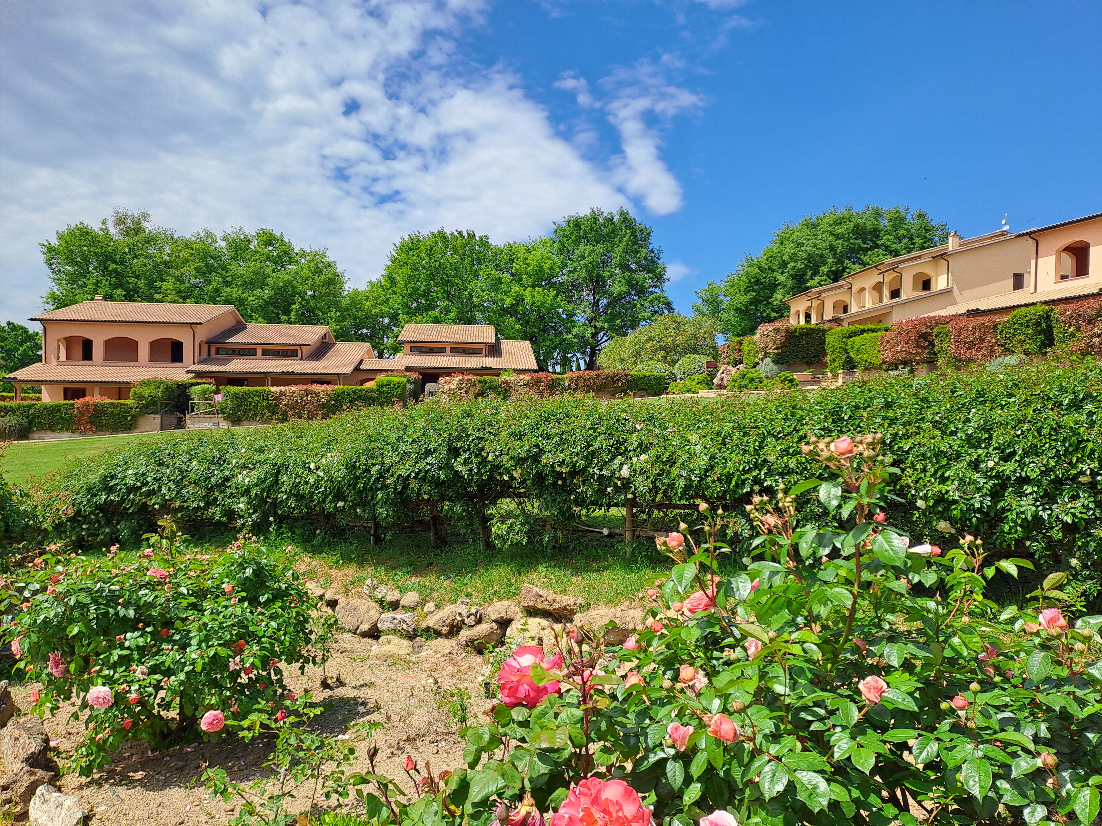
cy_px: 413
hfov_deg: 69.4
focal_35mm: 25
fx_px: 796
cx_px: 551
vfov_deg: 54.9
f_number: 1.8
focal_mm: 4.65
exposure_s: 1/1779
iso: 32
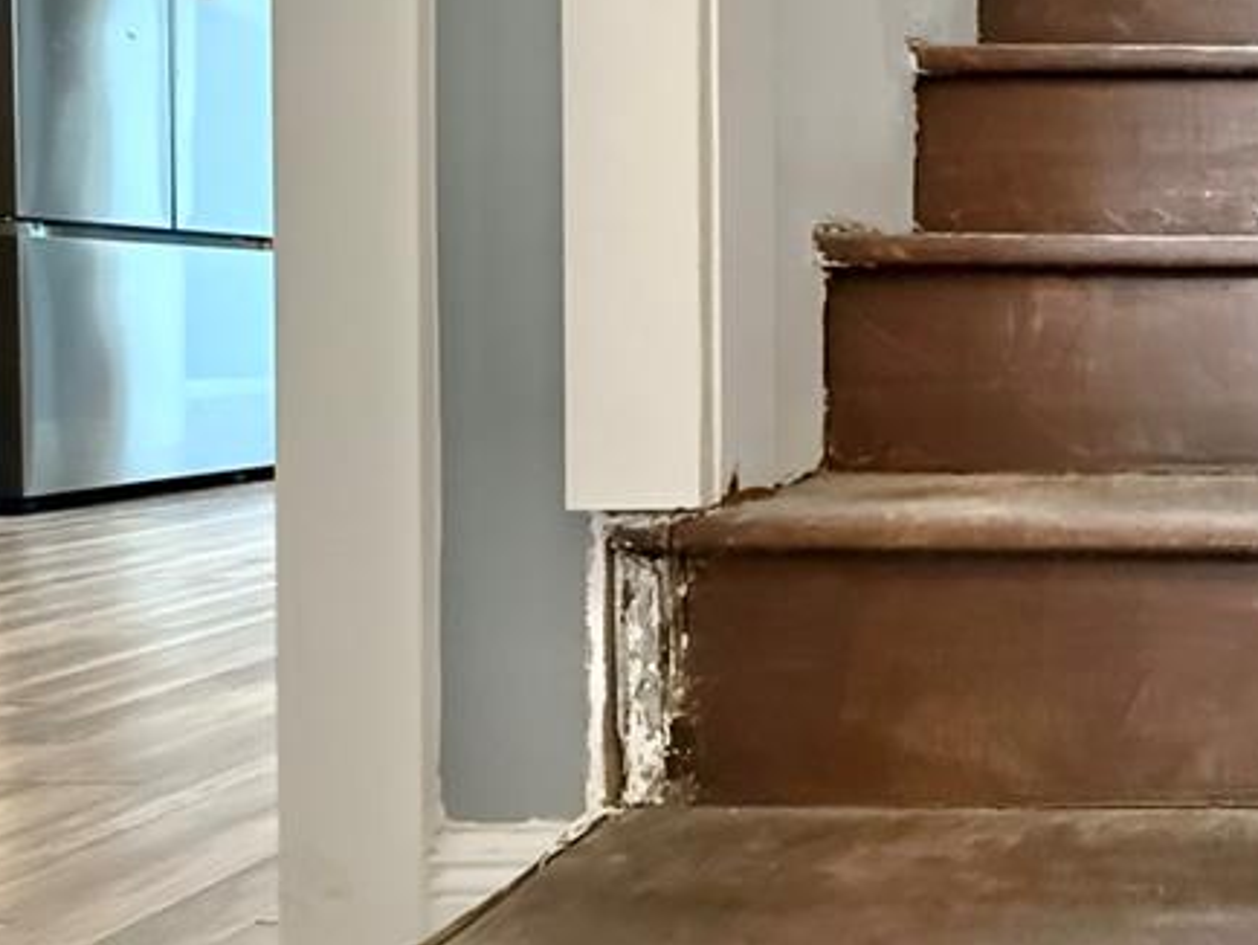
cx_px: 1345
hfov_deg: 44.1
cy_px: 346
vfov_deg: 42.6
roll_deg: +0.5
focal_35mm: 33
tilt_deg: -0.5
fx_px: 1200
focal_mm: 2.22
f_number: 2.2
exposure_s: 1/40
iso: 1600
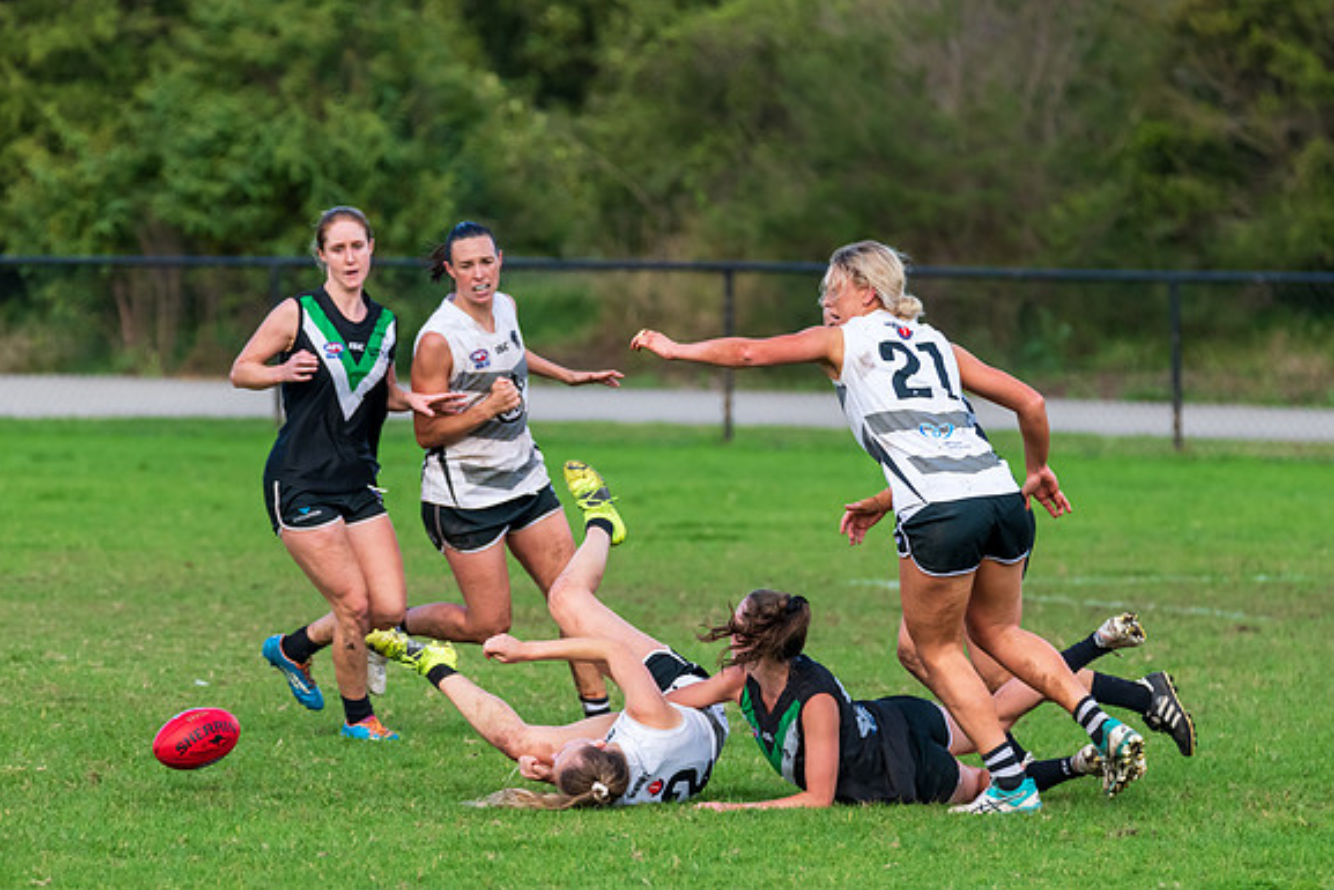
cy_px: 572
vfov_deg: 2.8
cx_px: 697
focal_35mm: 491
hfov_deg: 4.2
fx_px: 18198
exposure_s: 1/1250
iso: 1100
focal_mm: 380
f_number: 6
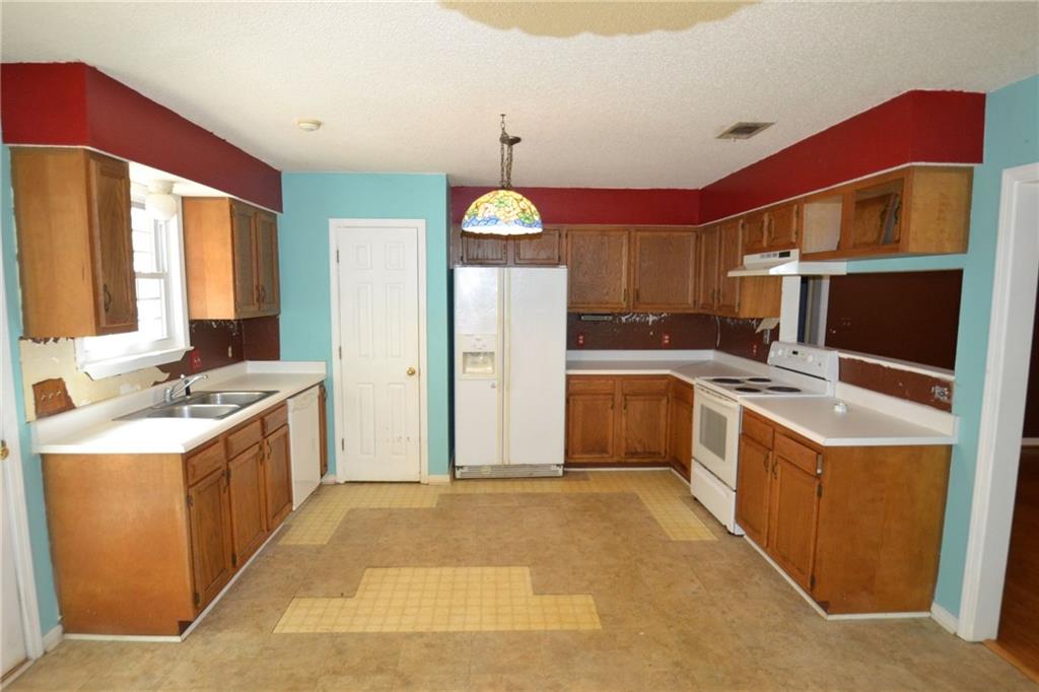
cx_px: 520
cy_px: 346
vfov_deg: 67.3
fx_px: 519
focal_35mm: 18
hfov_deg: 90.0
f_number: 3.8
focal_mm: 12
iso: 1100
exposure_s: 1/60
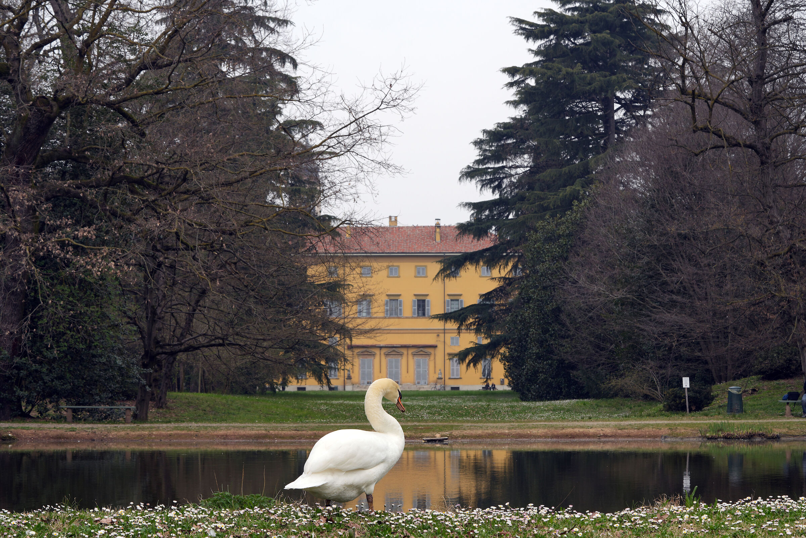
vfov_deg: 15.2
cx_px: 403
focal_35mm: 90
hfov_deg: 22.6
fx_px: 2015
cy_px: 269
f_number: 13
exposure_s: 1/100
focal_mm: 90
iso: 160
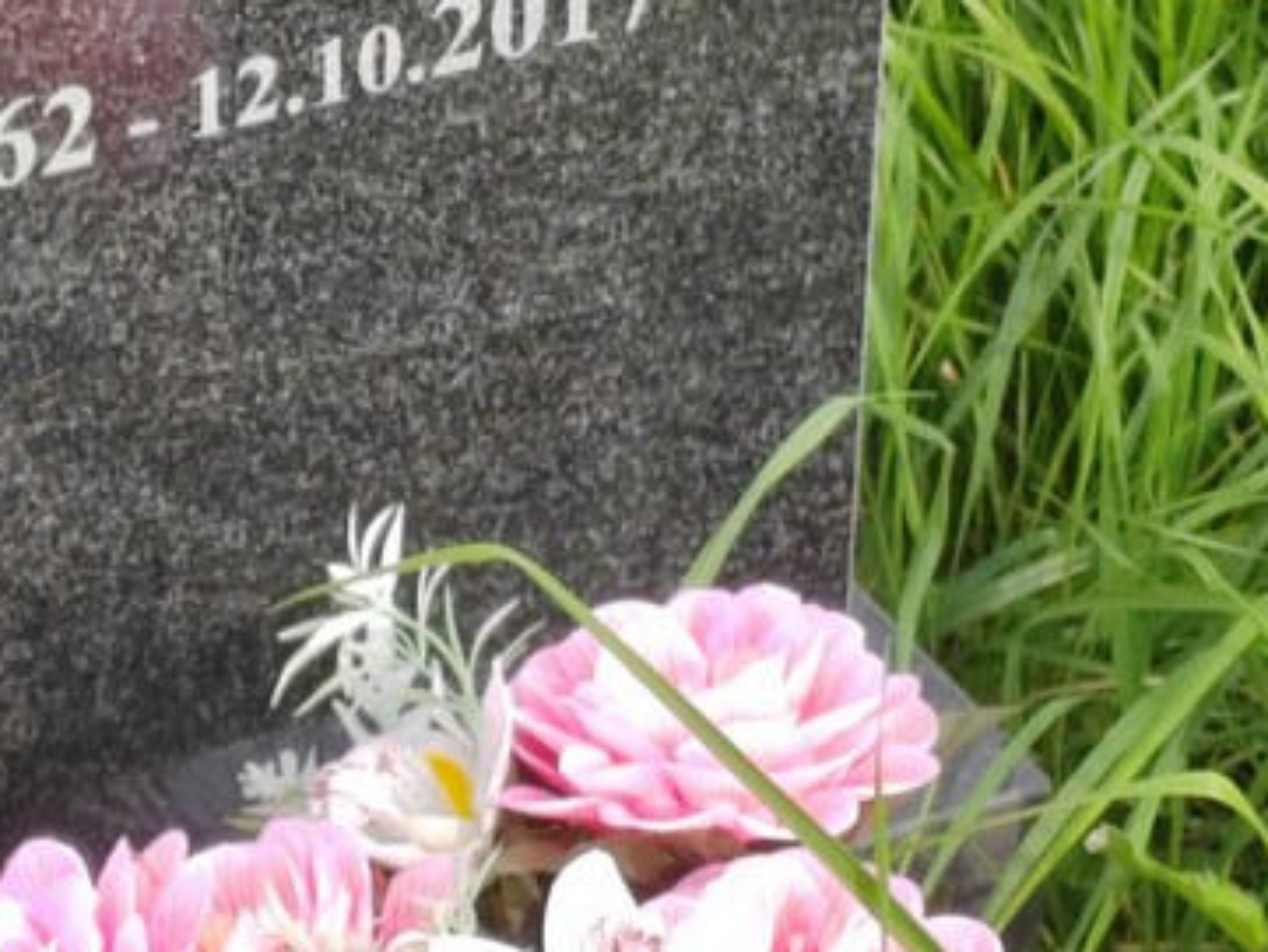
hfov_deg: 10.7
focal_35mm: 184
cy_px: -56
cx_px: 228
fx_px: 6742
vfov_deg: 8.0
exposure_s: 1/280
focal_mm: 5.52
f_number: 1.9
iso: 100
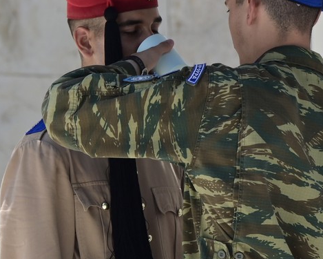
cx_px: 224
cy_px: 165
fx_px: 7455
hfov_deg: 2.5
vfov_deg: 2.0
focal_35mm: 780
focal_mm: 200
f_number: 9
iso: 160
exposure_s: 1/400
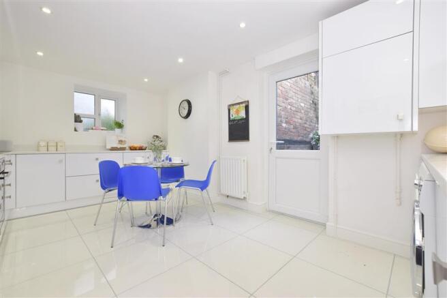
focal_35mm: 15
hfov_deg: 100.4
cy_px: 149
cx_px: 224
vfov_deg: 77.3
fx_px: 186
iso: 400
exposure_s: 1/20
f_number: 9
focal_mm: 10
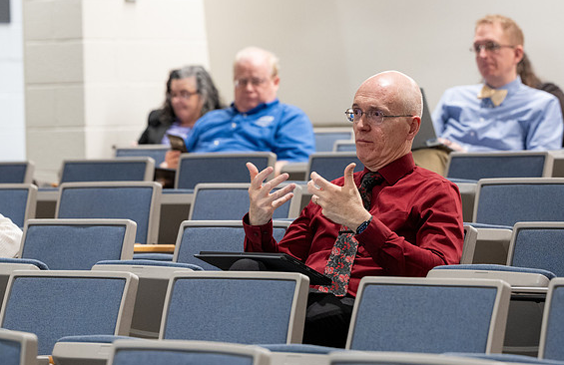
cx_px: 270
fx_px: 2858
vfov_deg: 7.3
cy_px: 181
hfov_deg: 11.3
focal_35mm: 184
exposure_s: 1/200
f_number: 3.2
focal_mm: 105
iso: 1250
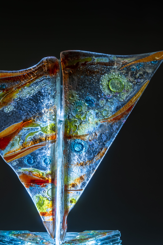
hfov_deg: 6.5
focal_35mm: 212
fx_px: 1439
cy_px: 177
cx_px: 58
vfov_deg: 9.7
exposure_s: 1/60
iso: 100
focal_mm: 135
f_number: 6.3
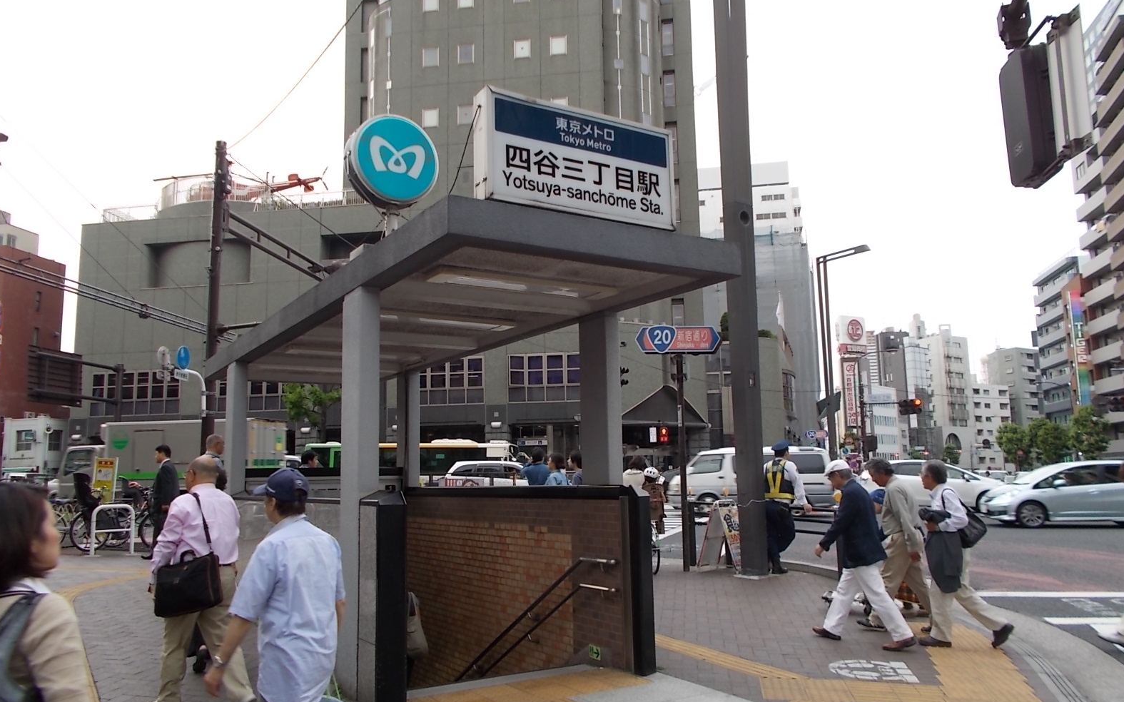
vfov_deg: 44.5
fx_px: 858
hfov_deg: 66.5
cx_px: 555
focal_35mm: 28
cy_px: 357
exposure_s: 1/125
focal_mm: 4.6
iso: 80
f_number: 3.2
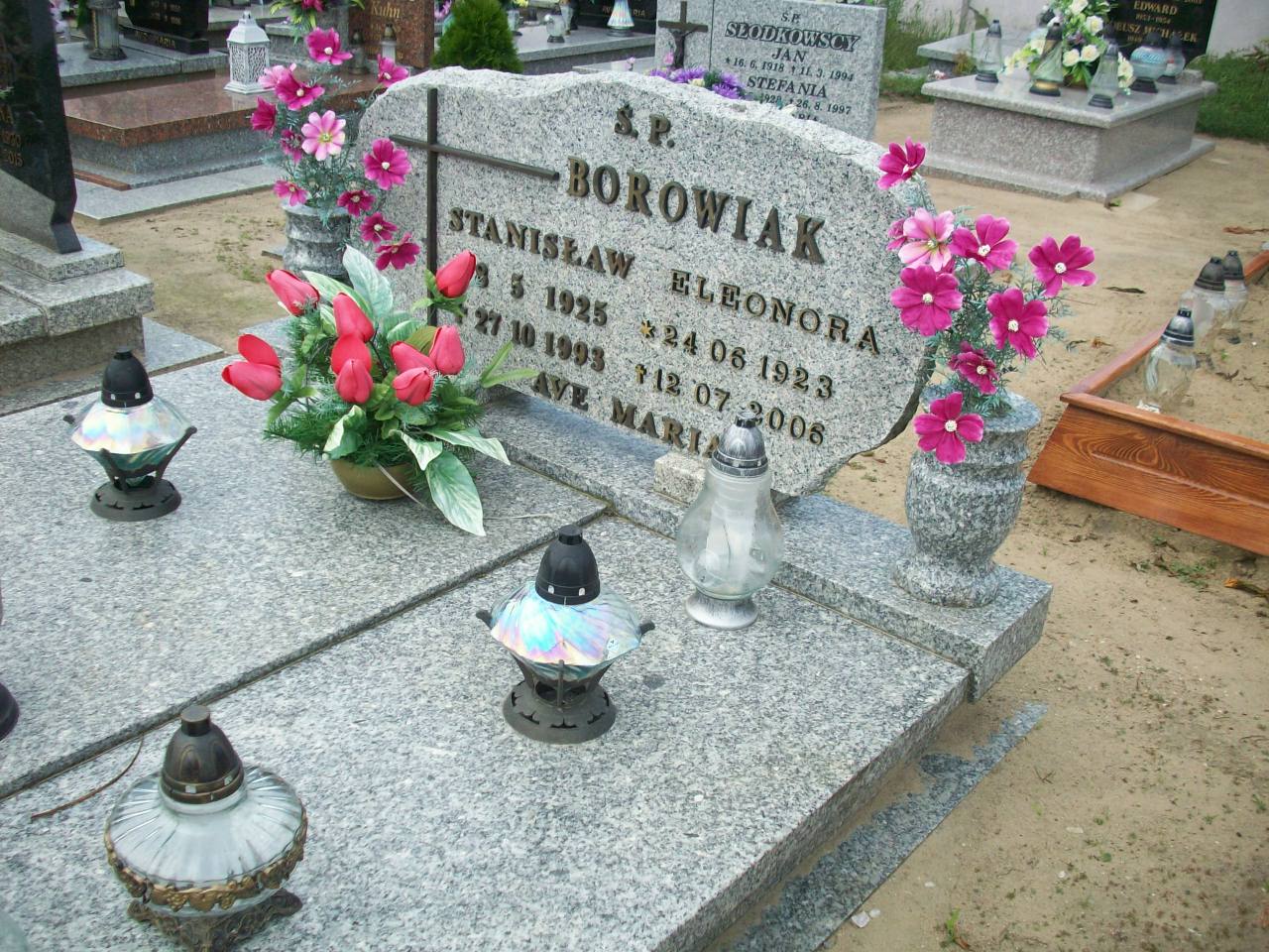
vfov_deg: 38.7
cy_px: 476
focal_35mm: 37
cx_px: 634
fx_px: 1356
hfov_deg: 50.1
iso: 80
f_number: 2.8
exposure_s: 1/687
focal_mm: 6.2
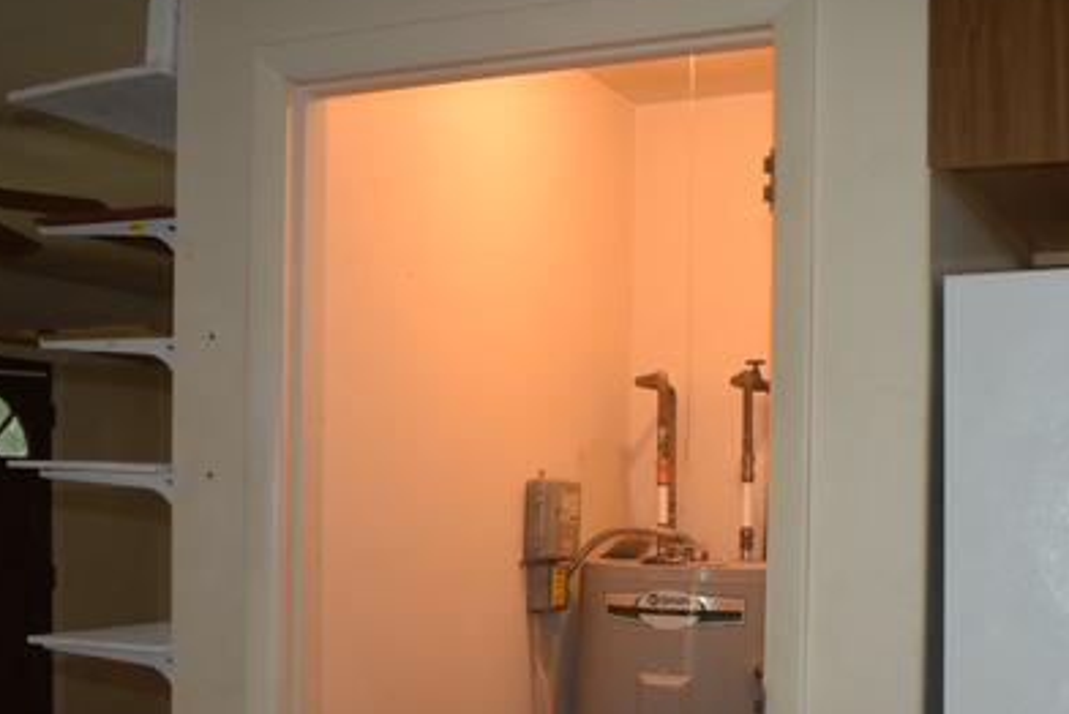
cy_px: 542
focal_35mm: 49
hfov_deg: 40.3
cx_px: 548
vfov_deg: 27.2
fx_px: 1456
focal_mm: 20
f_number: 3.8
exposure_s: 1/125
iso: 1400
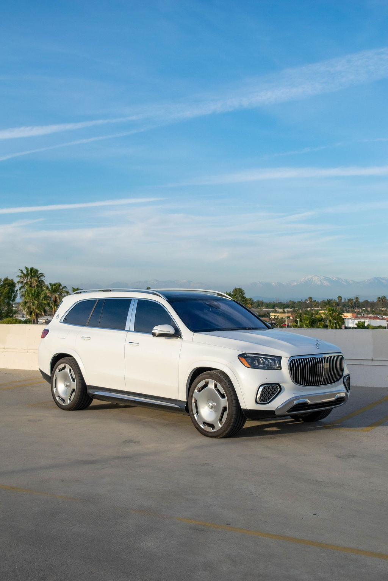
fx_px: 752
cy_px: 290
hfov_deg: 28.9
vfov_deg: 42.3
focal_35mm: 46
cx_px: 194
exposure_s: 1/1600
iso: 400
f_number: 6.3
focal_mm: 31
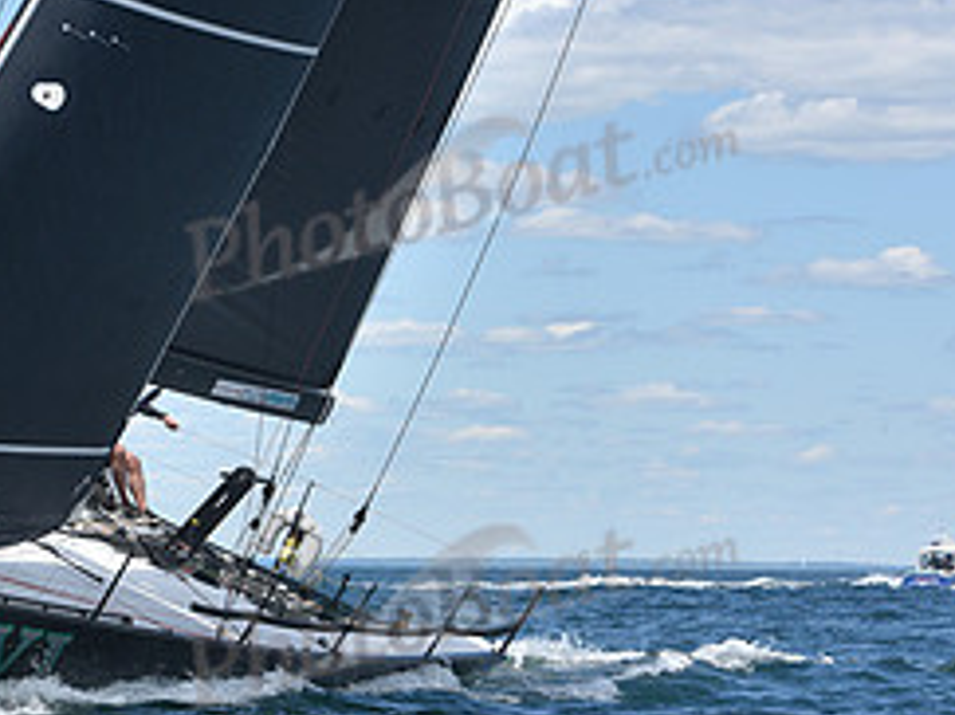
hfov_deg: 8.7
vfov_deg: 6.6
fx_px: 6204
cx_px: -16
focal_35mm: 225
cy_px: 458
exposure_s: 1/800
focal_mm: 98
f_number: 9
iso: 250
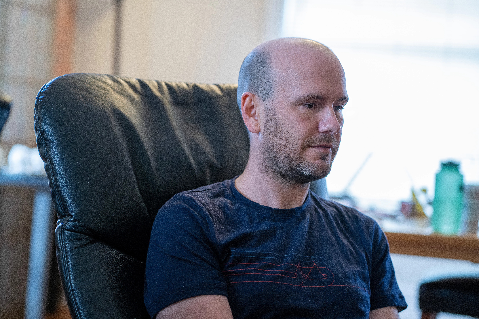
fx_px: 1131
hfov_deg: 23.9
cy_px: 160
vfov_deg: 16.1
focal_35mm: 85
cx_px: 240
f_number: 2.8
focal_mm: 85
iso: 2000
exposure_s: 1/125
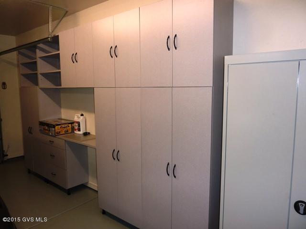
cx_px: 153
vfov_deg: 54.9
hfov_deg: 69.4
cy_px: 114
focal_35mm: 25
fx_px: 221
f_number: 3.3
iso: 100
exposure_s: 1/30
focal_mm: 4.1
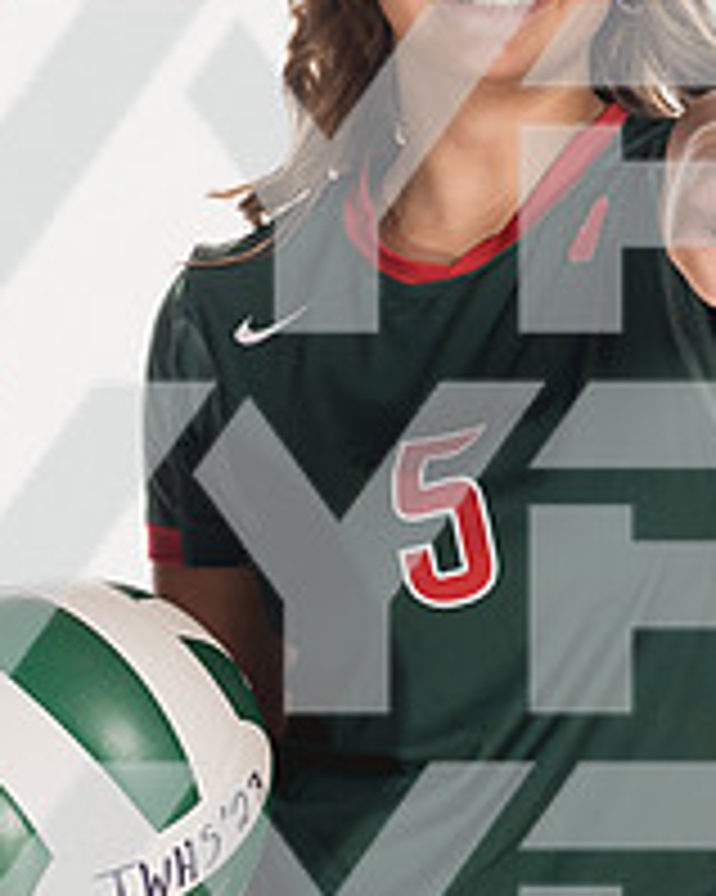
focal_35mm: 196
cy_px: 540
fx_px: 5196
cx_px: 525
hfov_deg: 7.9
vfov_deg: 9.9
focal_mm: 61
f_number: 5.6
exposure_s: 1/250
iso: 400
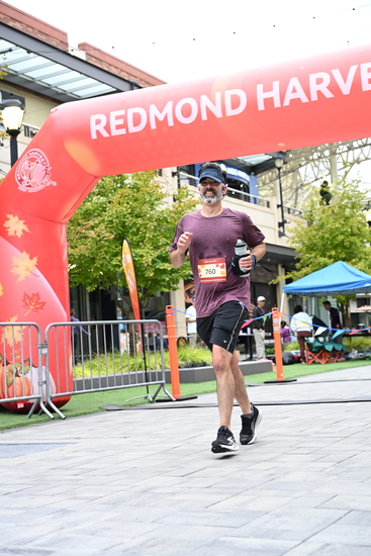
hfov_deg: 26.0
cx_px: 186
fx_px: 803
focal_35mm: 52
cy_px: 278
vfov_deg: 38.2
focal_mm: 52
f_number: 4
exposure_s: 1/640
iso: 2000
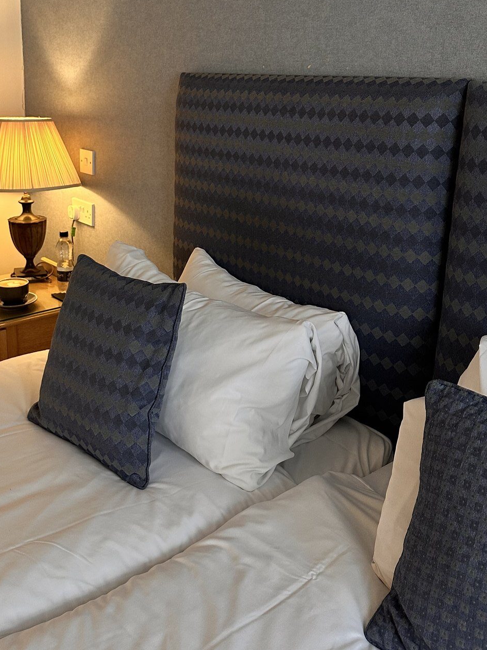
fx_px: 732
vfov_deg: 47.6
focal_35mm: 39
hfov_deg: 36.6
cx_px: 178
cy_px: 262
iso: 200
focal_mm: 6.86
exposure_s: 1/100
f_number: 1.78
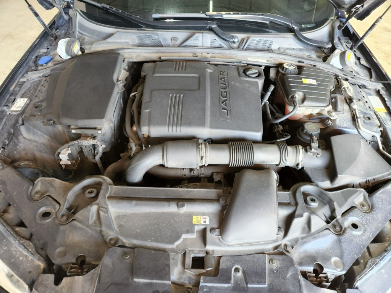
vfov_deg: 58.9
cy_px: 146
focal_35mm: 23
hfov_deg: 73.9
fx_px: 260
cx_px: 196
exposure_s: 1/120
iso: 250
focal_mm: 5.4
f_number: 1.8
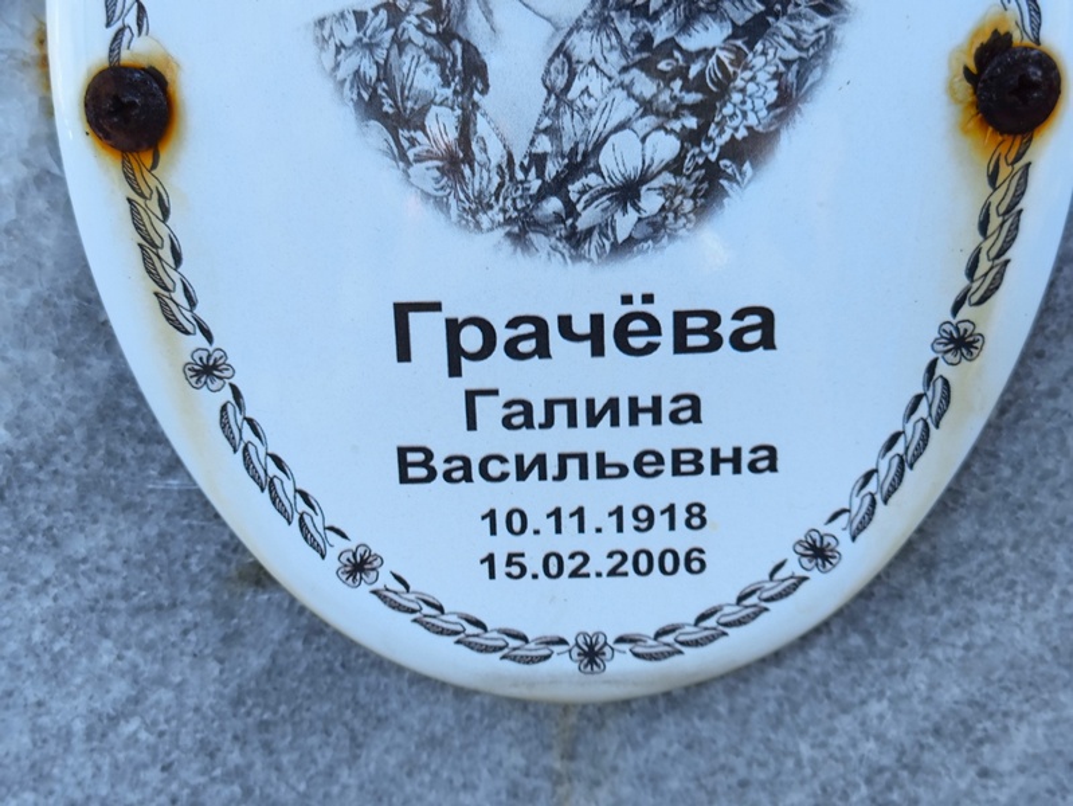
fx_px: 1551
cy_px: 403
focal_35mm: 50
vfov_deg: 29.1
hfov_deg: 38.2
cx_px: 536
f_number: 1.7
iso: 64
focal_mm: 4.71
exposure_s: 1/120
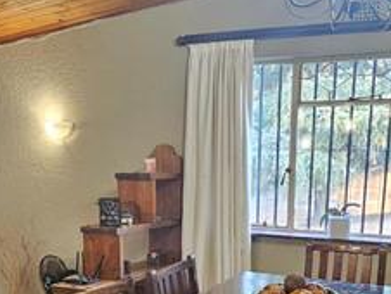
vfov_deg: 29.2
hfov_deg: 41.2
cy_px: 304
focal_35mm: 46
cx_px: 211
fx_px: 520
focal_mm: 2.2
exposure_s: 1/33
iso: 640
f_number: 2.2
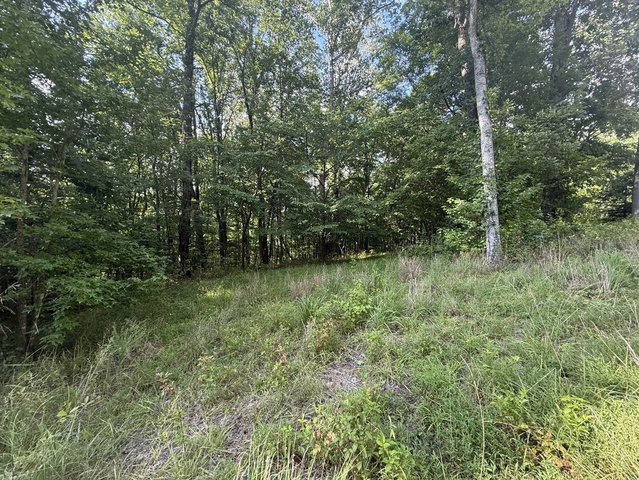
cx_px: 320
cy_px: 240
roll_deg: -1.2
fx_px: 258
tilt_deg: +0.0
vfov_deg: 85.7
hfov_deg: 102.1
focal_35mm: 14
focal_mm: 2.22
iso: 100
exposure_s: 1/99
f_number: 2.2
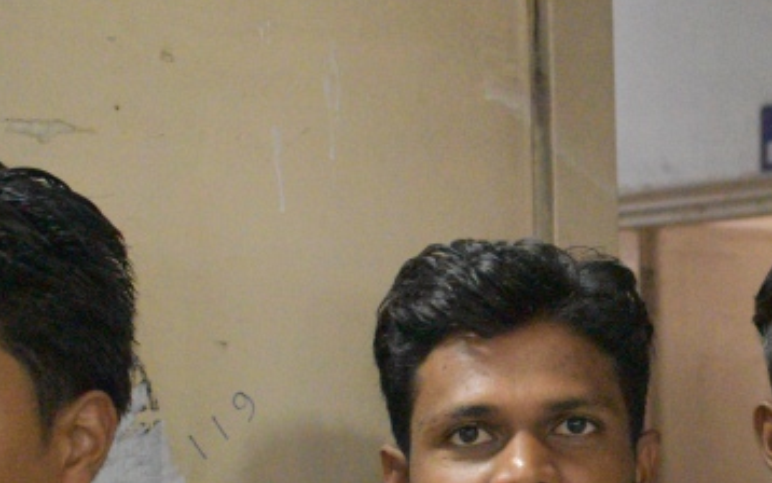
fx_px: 2210
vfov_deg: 12.3
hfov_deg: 19.1
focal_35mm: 105
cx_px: 819
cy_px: 467
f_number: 3.8
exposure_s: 1/60
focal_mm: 24
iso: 9000
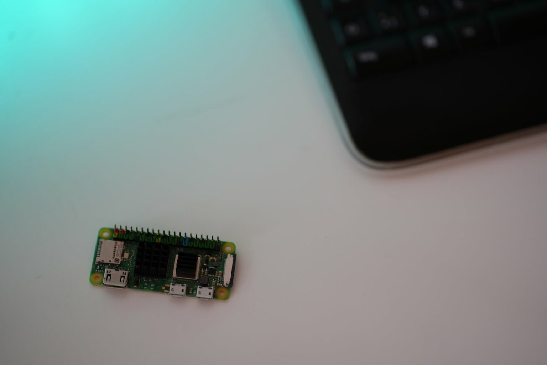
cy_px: 182
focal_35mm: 85
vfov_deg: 16.1
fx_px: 1291
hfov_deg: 23.9
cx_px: 274
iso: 500
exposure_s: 1/100
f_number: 1.4
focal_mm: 85
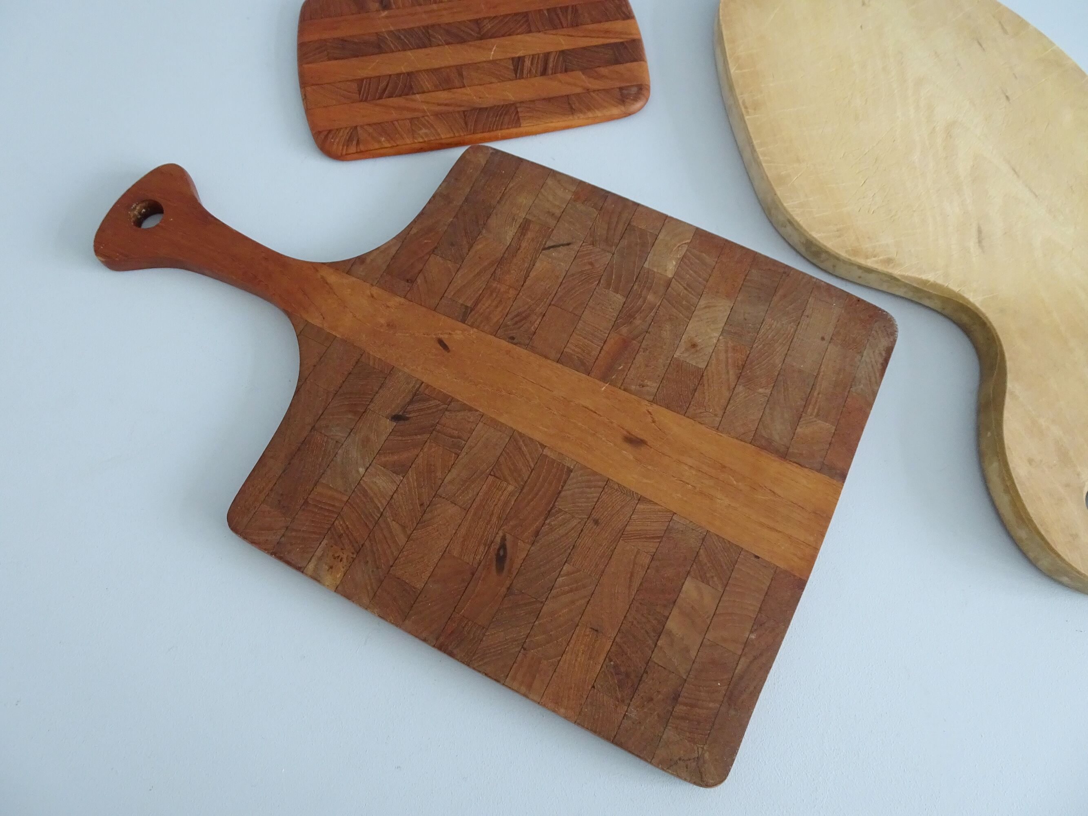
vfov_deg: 56.8
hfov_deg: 71.6
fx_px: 754
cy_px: 408
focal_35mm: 24
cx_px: 544
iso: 400
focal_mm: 4.1
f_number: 3.5
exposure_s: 1/30
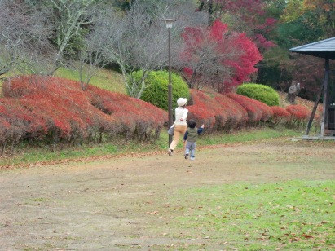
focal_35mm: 112
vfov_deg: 13.2
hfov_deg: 17.6
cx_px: 168
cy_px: 126
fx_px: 1084
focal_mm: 19.6
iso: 200
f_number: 5.8
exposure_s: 1/125
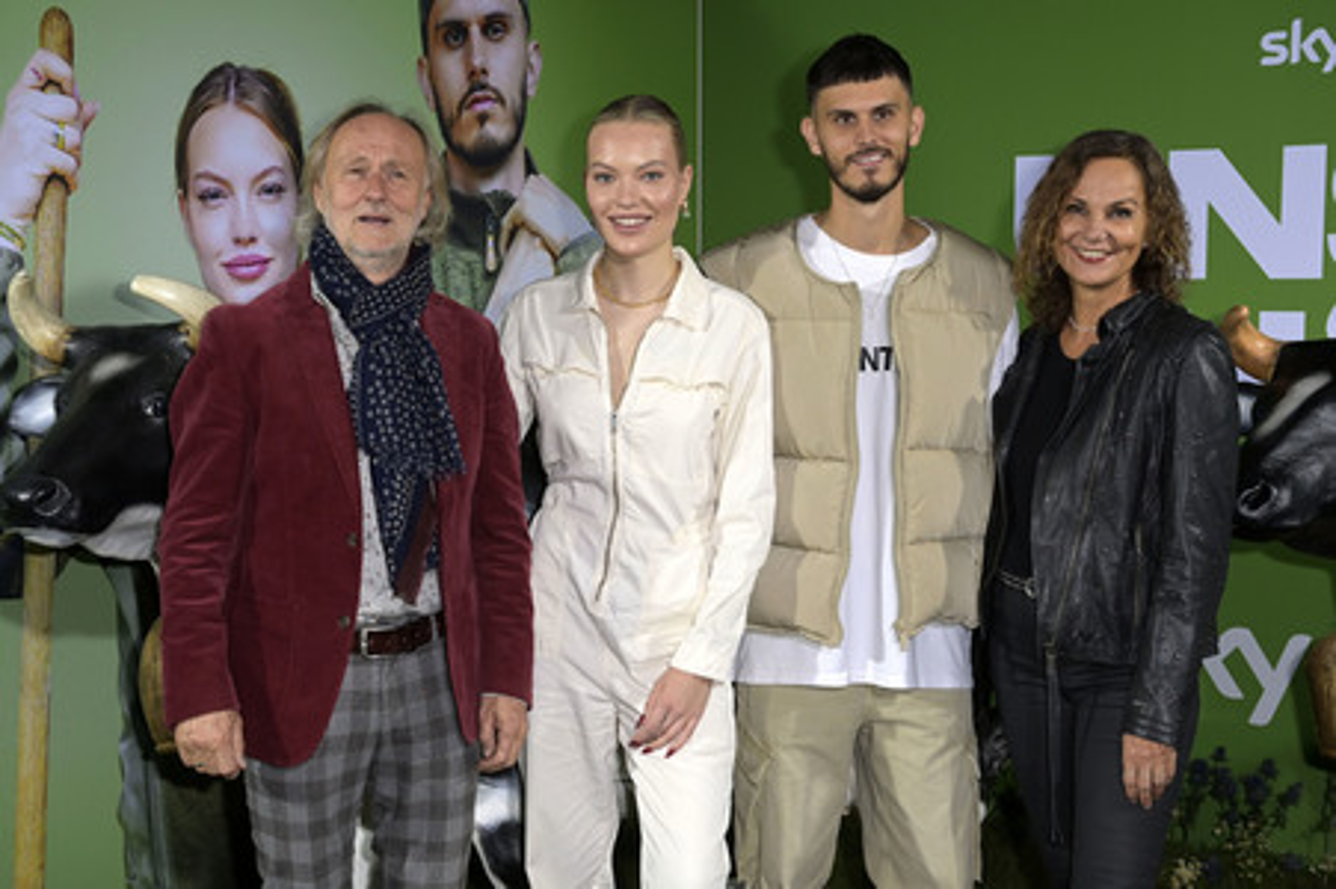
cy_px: 444
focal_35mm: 55
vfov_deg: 24.6
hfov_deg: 36.3
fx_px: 2040
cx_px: 668
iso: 2500
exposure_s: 1/250
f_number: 5.6
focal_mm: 55
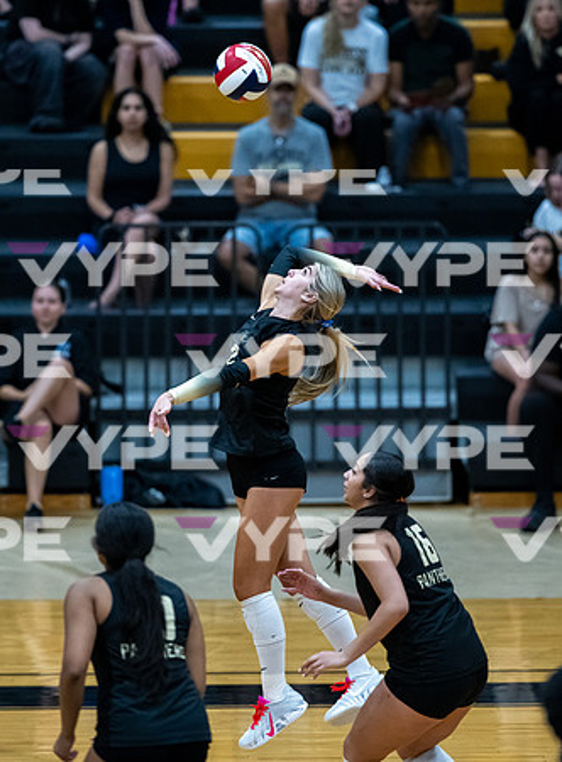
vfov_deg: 6.0
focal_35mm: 330
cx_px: 271
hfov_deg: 4.5
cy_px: 368
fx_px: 7210
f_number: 2
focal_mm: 200
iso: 3200
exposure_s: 1/1600
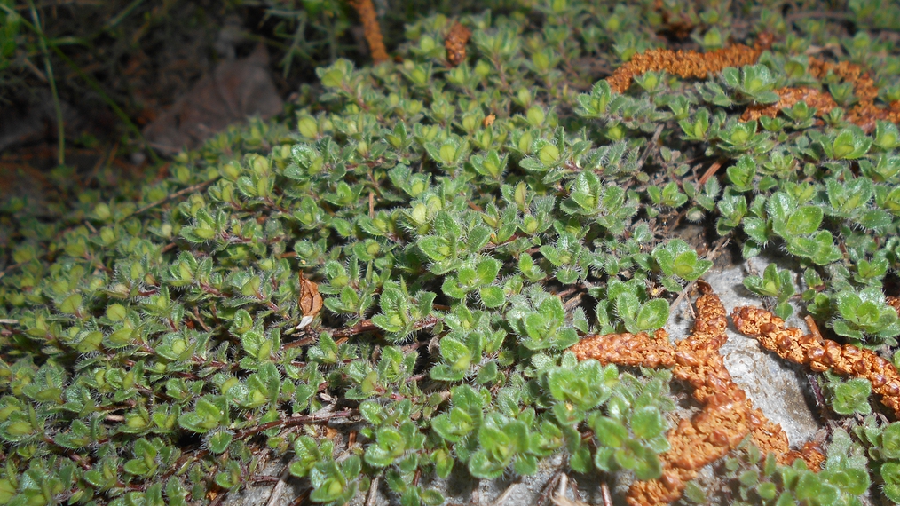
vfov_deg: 35.6
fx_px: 787
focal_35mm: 33
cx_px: 453
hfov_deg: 59.5
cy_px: 229
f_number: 8.5
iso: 80
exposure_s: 1/160
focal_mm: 5.1
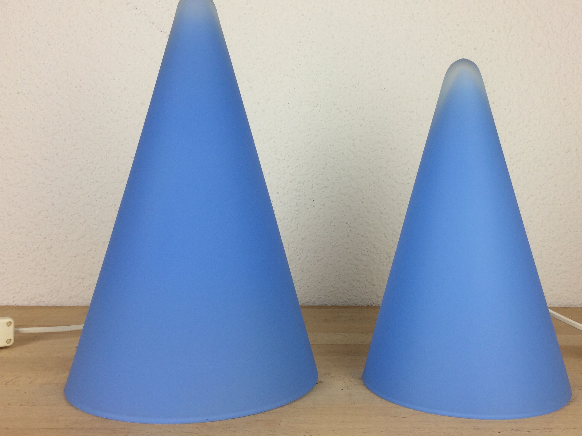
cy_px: 203
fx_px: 588
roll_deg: +0.2
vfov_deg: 40.7
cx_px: 321
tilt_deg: +2.3
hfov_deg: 52.5
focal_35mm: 35
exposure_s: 1/100
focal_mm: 4.15
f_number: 2.2
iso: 40
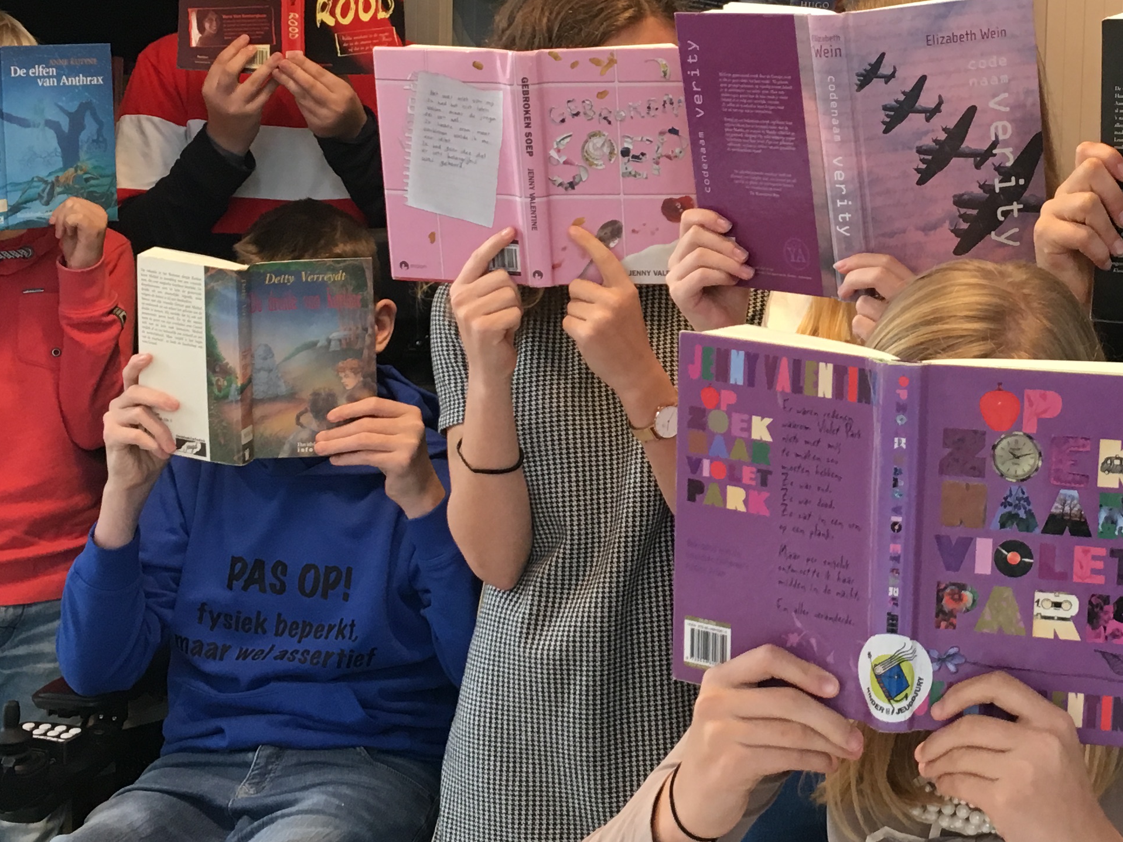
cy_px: 263
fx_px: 1979
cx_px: 851
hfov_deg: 31.1
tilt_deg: -5.5
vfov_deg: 23.9
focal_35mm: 61
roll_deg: -1.7
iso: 50
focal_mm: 4.15
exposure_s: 1/33
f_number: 2.2
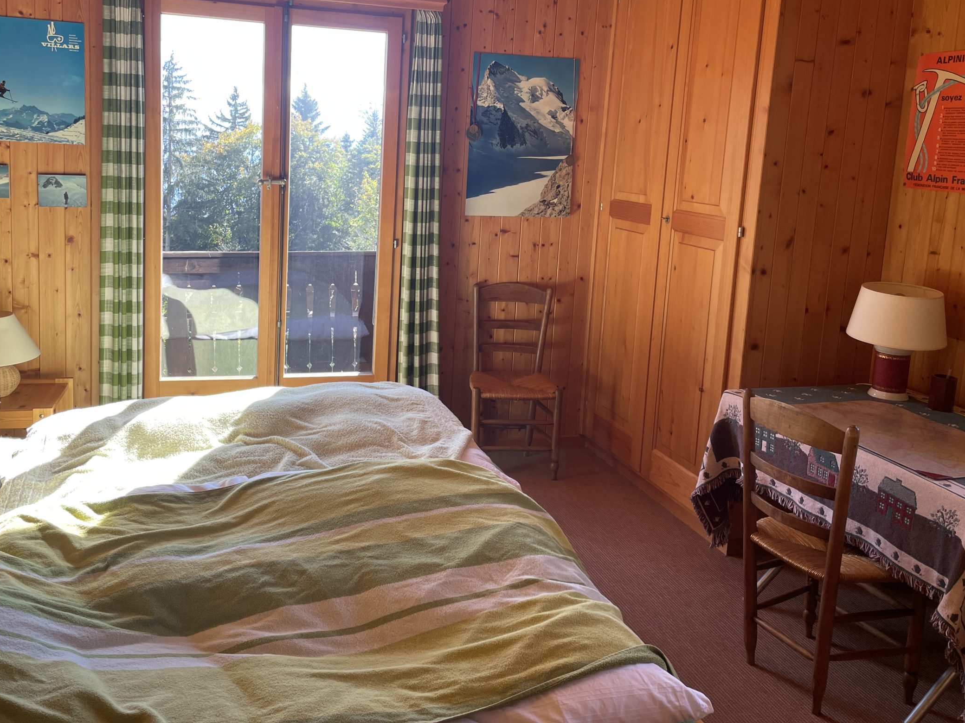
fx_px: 892
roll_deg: -2.5
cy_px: 279
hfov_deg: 56.7
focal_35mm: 32
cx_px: 425
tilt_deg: -8.3
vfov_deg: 43.9
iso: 32
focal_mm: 4.2
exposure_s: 1/157
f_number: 1.6
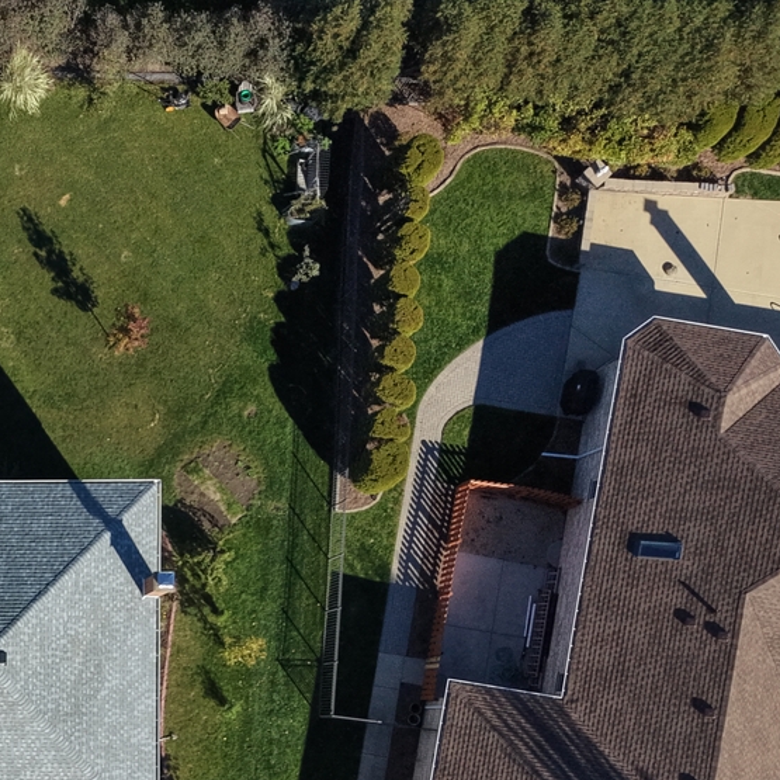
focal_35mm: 55
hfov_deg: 27.8
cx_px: -121
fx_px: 1402
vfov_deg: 29.7
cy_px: 714
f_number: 1.8
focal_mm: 8.67
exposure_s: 1/8000
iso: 400
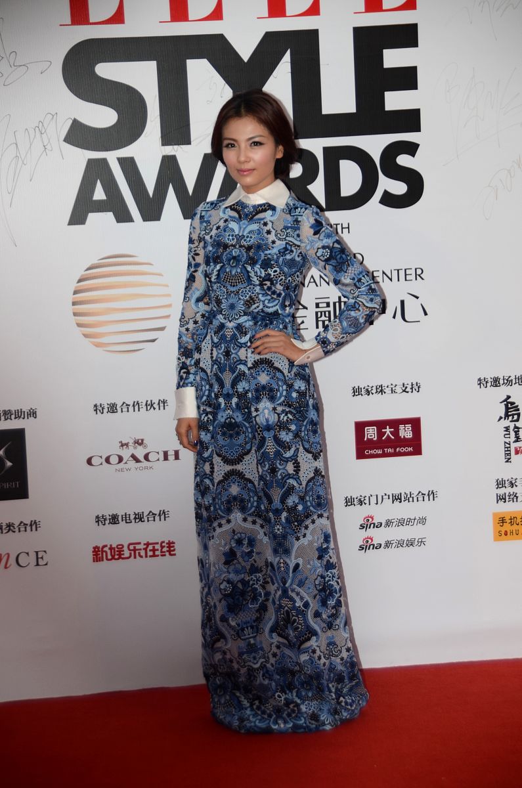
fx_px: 2785
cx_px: 261
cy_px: 394
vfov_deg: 16.1
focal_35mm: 128
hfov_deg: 10.7
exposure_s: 1/160
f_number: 5.6
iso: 200
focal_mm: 85
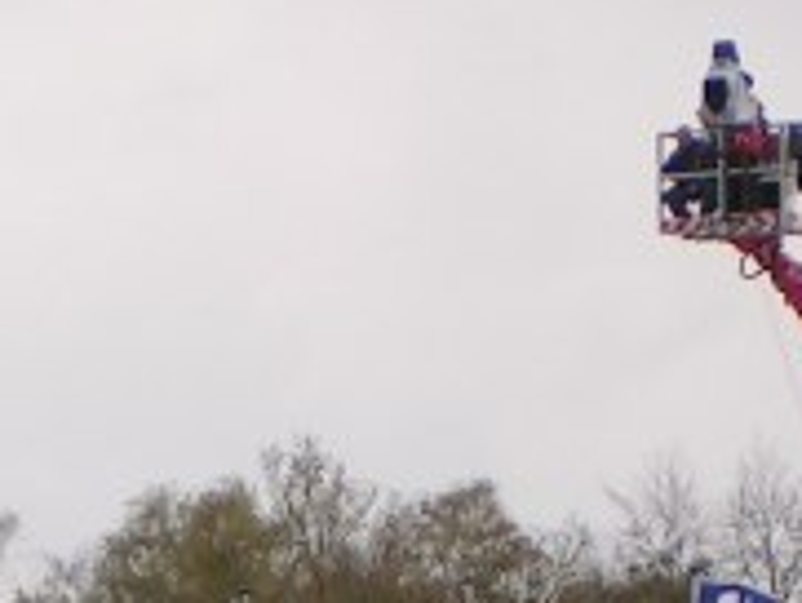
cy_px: 949
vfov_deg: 2.9
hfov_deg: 3.9
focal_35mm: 504
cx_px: -354
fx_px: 11685
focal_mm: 17.4
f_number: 3.5
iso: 50
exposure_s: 1/320
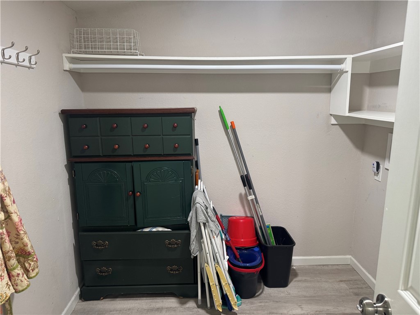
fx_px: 291
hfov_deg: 71.6
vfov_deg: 56.8
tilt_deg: -10.7
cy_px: 158
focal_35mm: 24
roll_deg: +0.1
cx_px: 210
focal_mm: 6.76
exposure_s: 1/60
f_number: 1.78
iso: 250
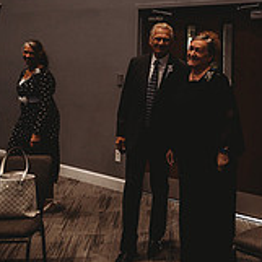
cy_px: 44
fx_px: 488
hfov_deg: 28.8
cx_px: 239
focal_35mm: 57
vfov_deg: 29.2
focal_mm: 24
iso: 400
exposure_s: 1/125
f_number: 2.2
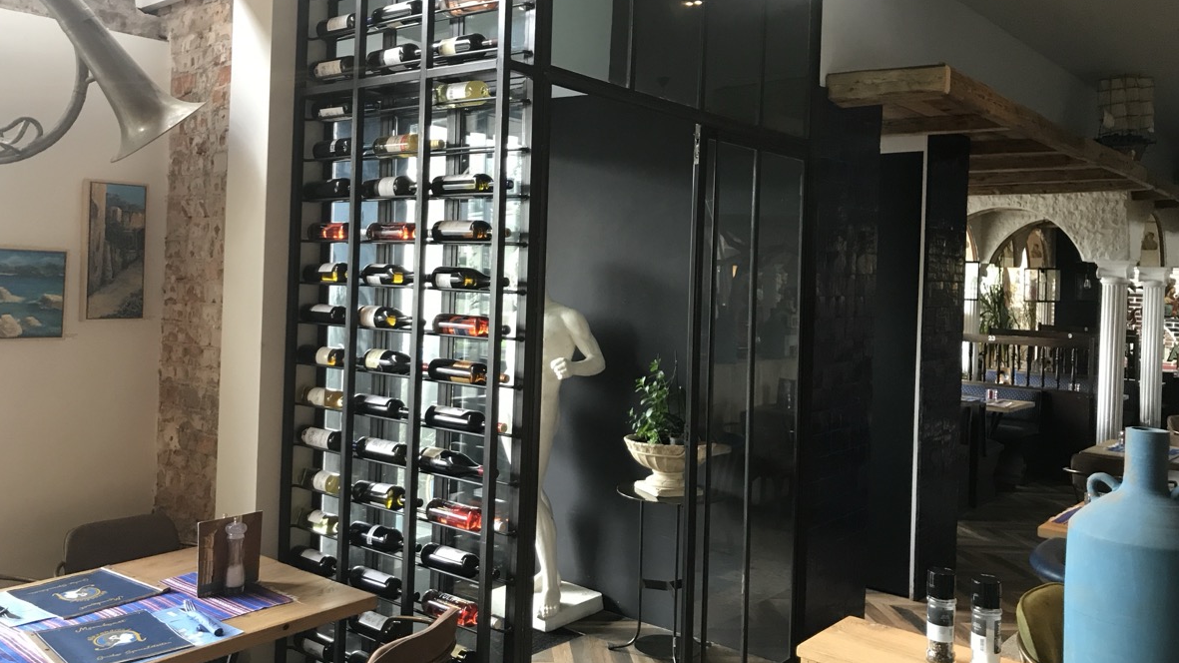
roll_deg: -1.8
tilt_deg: +2.8
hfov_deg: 62.6
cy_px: 275
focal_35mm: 31
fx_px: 969
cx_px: 581
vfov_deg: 37.7
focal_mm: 3.99
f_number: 1.8
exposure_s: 1/17
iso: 64
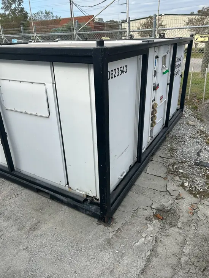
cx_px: 104
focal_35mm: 26
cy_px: 139
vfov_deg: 67.3
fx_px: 209
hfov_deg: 53.1
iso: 50
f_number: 1.5
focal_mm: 5.7
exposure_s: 1/2252
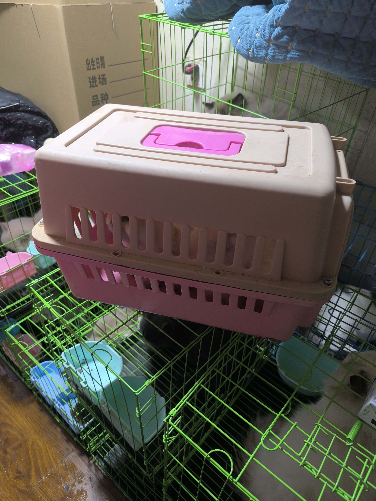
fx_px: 333
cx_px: 188
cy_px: 250
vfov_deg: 73.9
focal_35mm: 23
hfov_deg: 58.9
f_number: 1.65
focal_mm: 6.14
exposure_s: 1/50
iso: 500
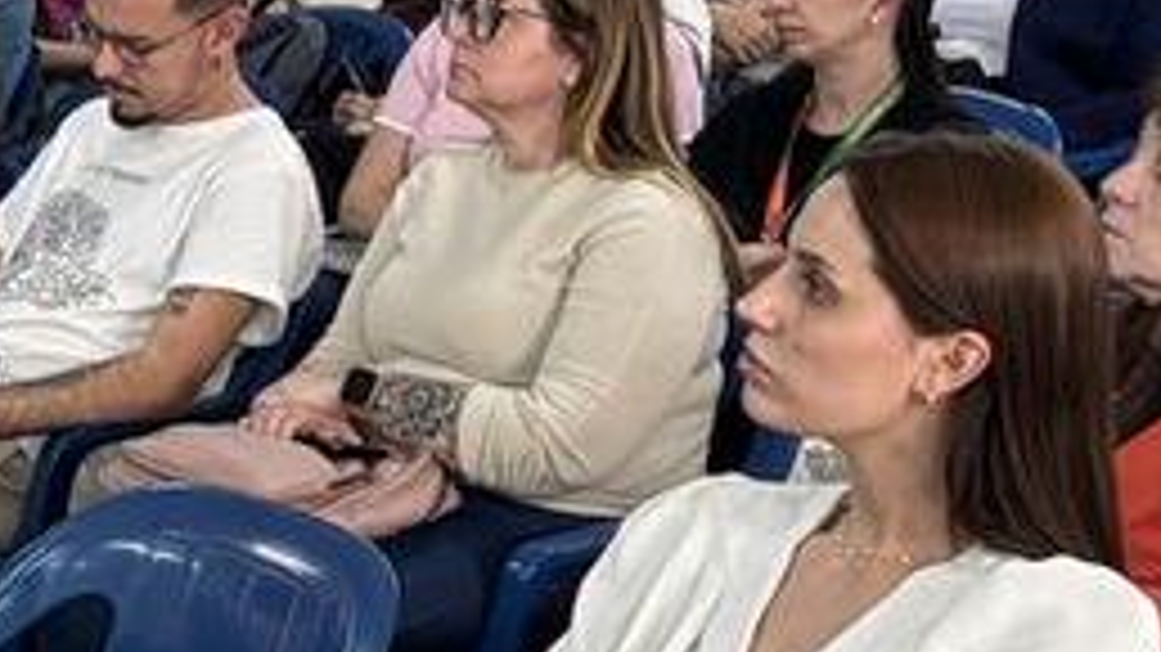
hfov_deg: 14.0
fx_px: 4063
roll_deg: +0.0
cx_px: -1066
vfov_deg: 9.2
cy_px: 319
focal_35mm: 132
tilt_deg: -10.5
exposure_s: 1/60
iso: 200
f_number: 1.6
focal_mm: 5.96
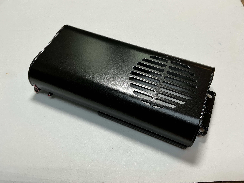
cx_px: 122
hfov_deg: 61.7
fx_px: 204
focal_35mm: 29
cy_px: 92
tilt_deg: -57.5
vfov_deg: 48.2
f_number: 1.8
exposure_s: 1/122
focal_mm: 3
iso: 16
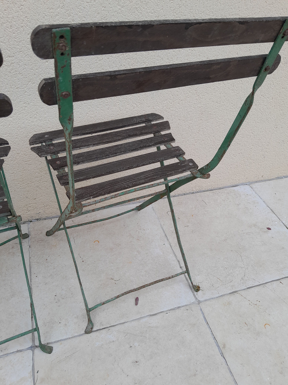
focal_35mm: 26
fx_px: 288
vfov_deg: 67.3
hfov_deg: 53.1
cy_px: 192
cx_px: 144
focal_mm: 3.98
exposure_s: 1/176
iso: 40
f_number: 1.8
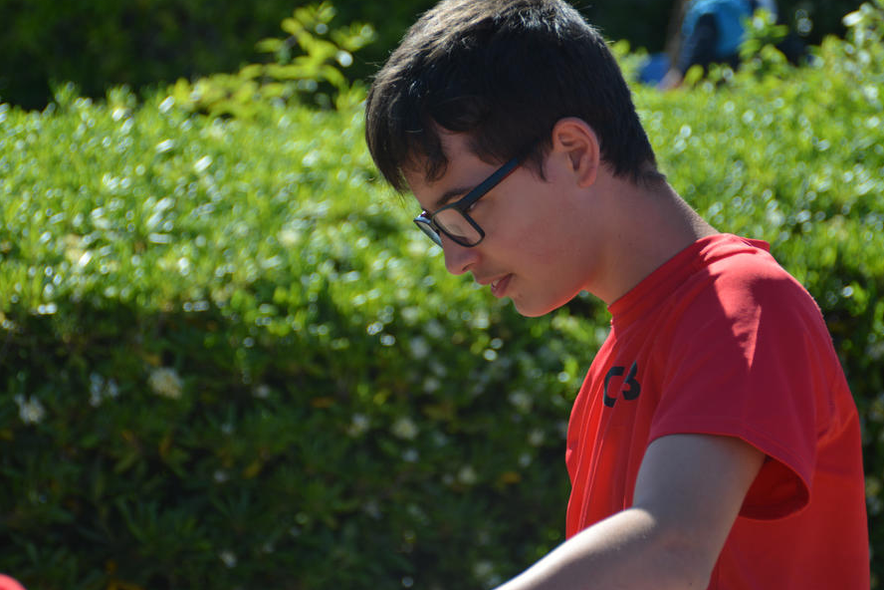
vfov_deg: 9.0
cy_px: 292
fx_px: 3732
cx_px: 439
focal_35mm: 152
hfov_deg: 13.5
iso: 200
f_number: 5.6
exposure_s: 1/500
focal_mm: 100
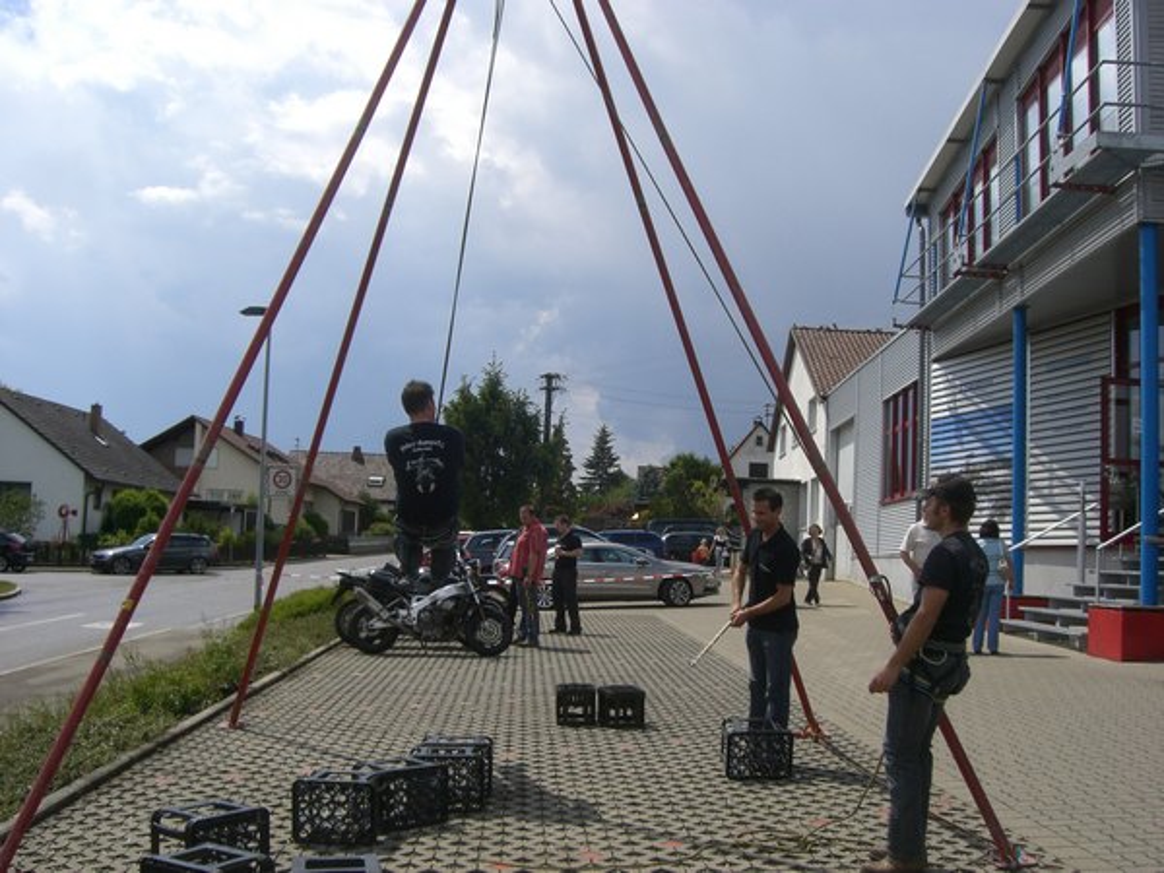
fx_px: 1278
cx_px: 582
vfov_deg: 37.7
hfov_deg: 49.0
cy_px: 436
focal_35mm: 38
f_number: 4.3
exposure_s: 1/800
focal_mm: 6.2
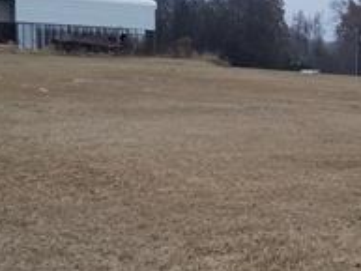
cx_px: 348
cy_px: 174
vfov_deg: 17.2
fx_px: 897
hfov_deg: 22.0
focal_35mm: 86
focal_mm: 4.2
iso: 50
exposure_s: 1/108
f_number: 1.7
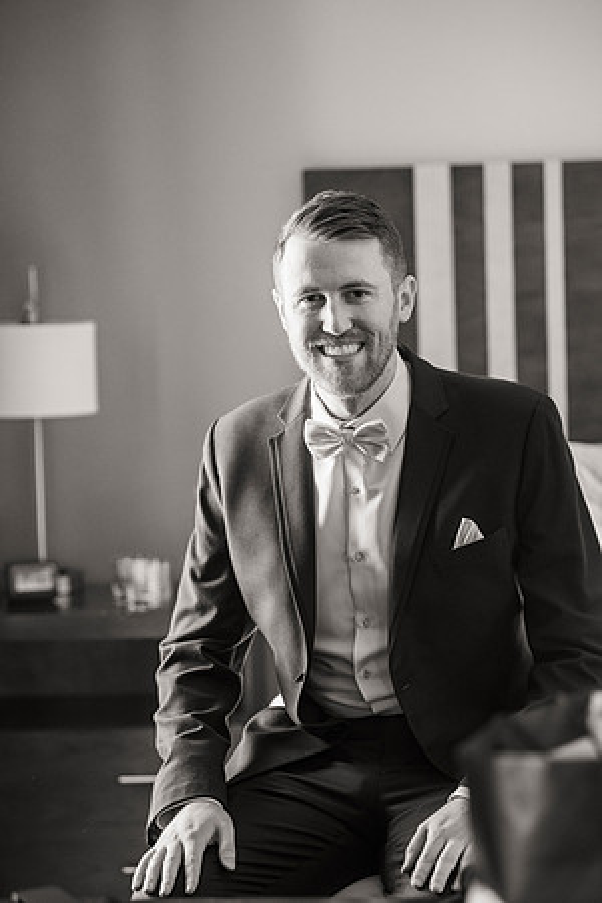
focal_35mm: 100
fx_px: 2508
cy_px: 452
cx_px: 301
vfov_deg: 20.4
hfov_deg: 13.7
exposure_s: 1/200
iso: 2500
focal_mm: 100
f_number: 3.5
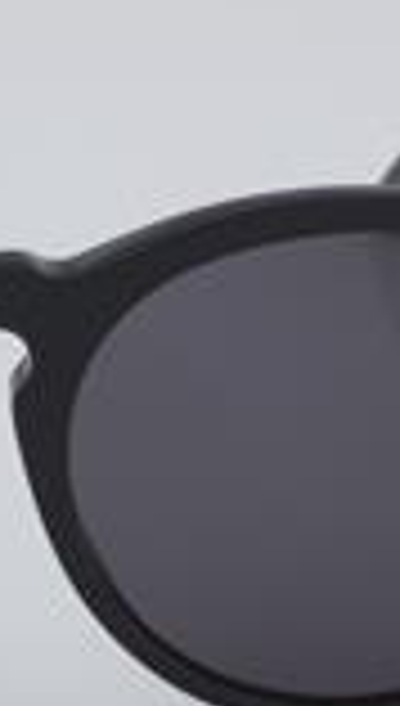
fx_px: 4111
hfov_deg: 5.5
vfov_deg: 9.8
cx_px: -63
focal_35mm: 219
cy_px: 427
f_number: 32
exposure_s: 1/4
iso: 100
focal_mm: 55
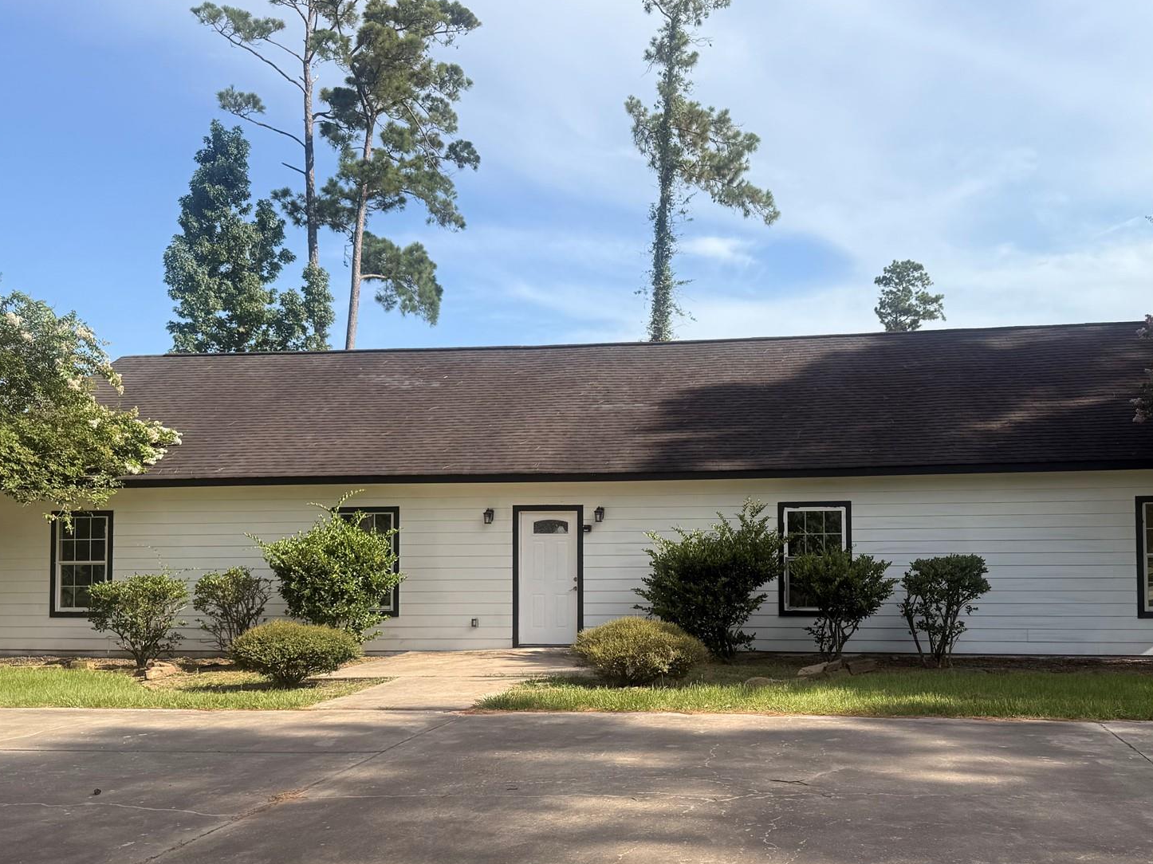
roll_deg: +0.4
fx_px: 1132
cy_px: 514
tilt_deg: +2.1
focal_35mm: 34
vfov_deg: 41.6
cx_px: 692
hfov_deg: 53.6
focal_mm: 6.76
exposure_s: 1/3759
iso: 80
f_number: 1.78
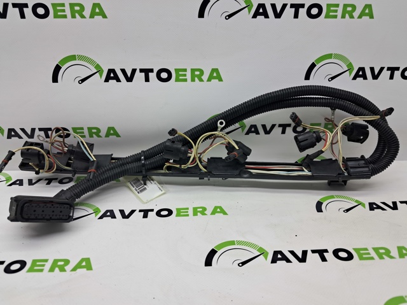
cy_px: 152
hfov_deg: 65.4
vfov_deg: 51.3
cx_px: 204
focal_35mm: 27
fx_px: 317
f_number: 1.8
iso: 50
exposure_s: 1/100
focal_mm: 4
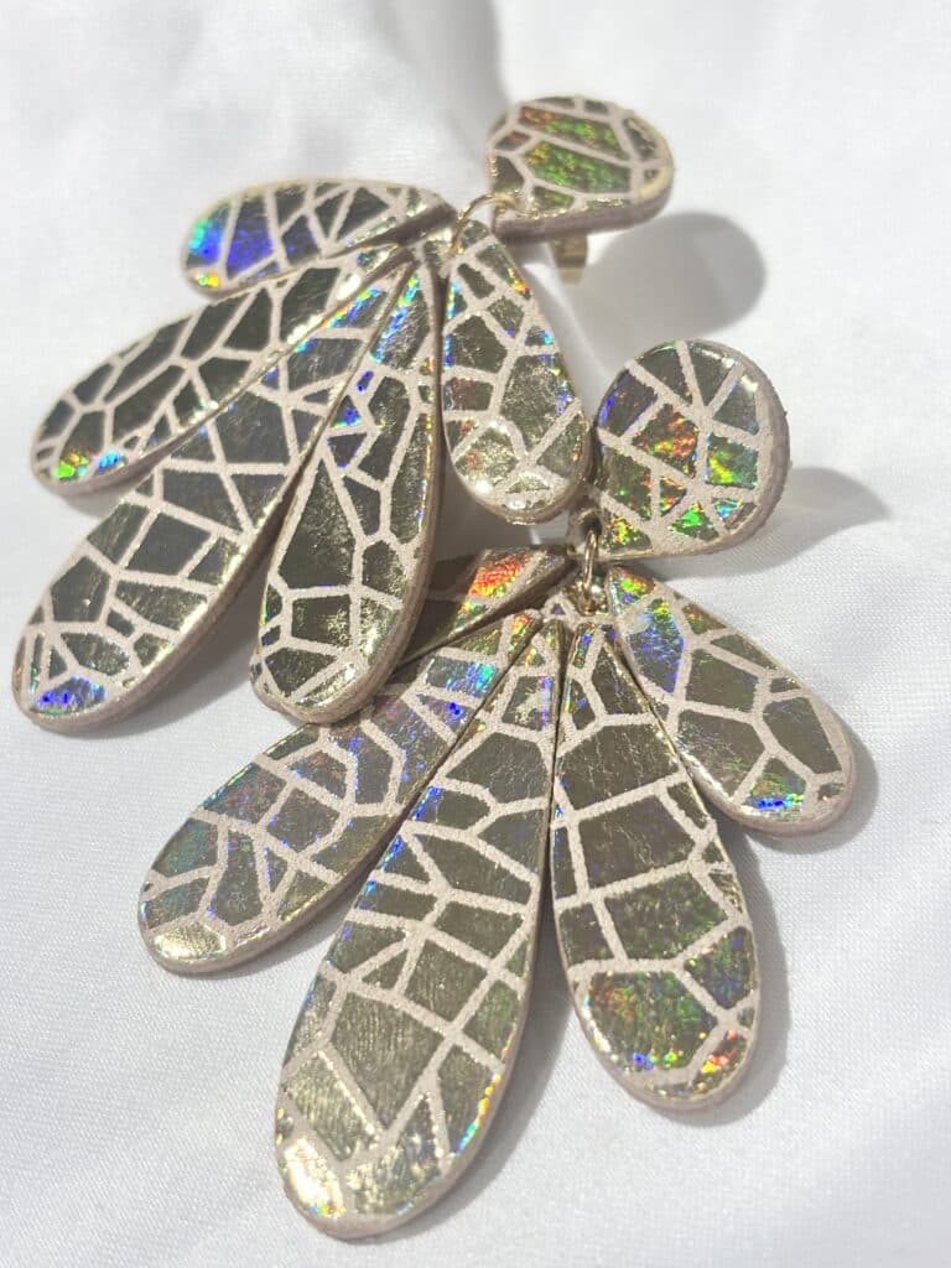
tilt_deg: -46.9
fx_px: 1905
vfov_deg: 36.8
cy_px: 634
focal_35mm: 52
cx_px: 476
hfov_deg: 28.0
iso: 32
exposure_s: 1/213
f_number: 1.6
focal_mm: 5.96
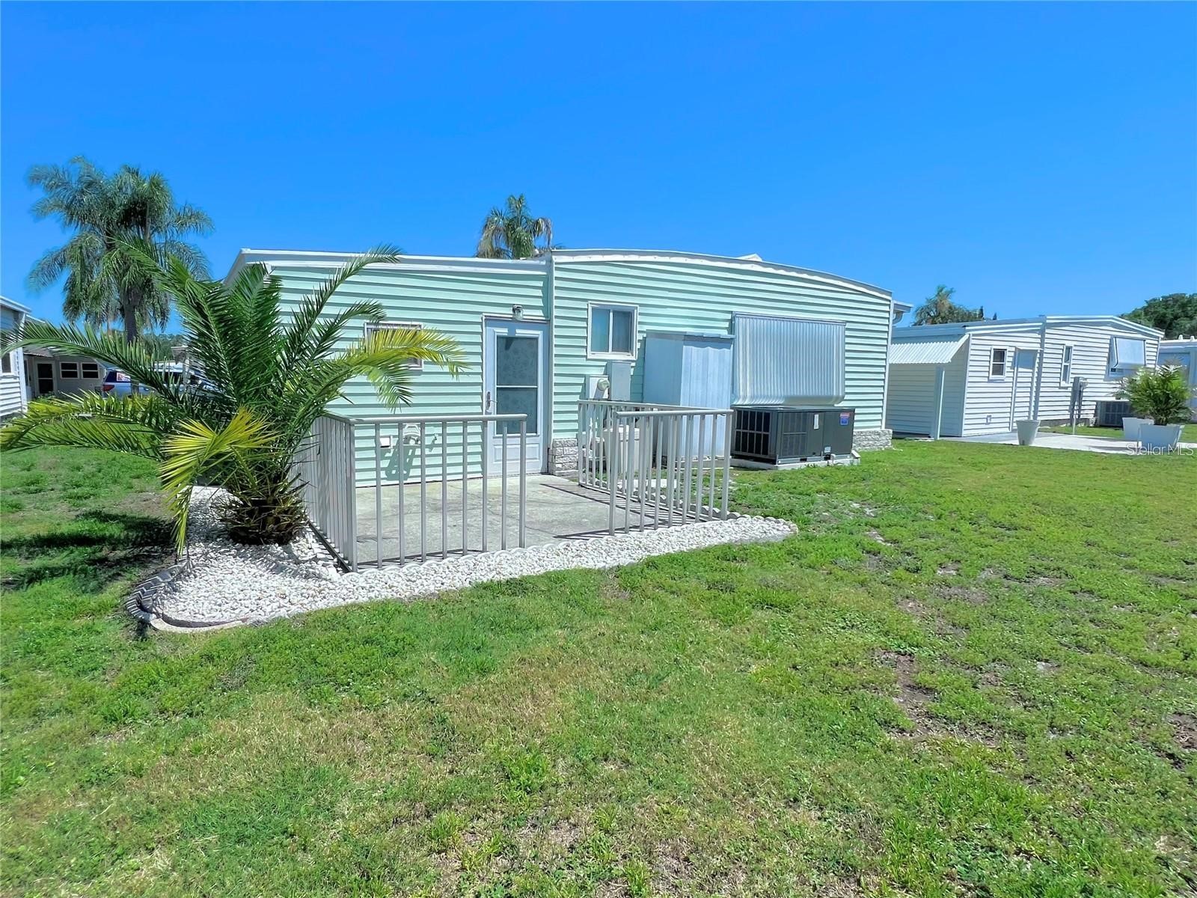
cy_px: 449
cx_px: 598
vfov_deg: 89.9
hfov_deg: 106.2
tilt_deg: -6.5
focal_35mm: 13
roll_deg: +1.1
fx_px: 450
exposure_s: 1/3125
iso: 32
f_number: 1.8
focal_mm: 1.57
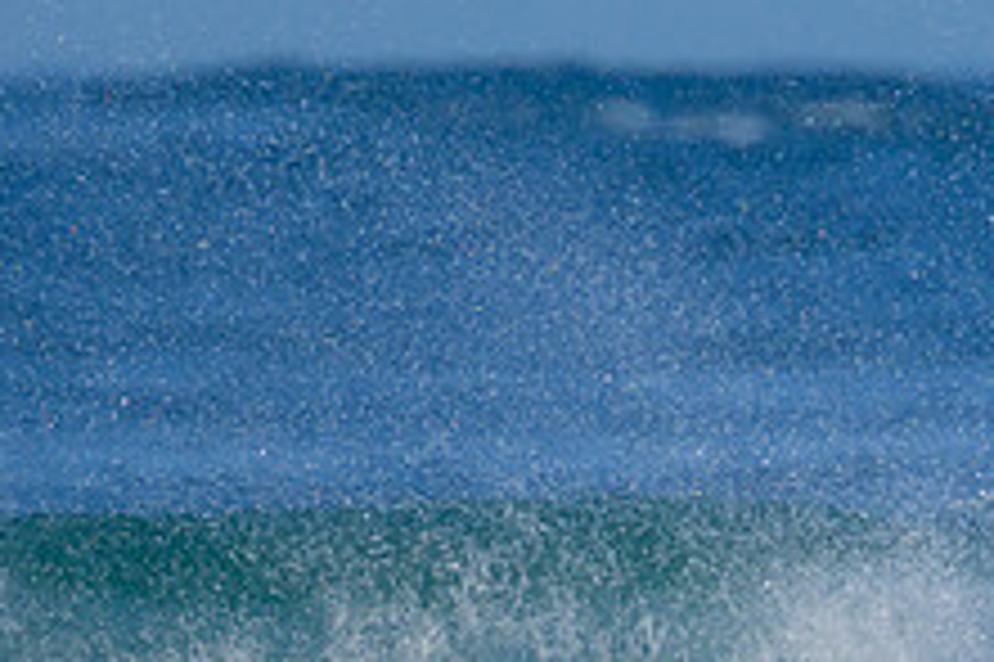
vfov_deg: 0.6
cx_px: 1079
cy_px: 795
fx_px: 59483
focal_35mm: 2156
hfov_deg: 1.0
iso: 1100
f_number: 11
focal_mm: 800
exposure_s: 1/2000
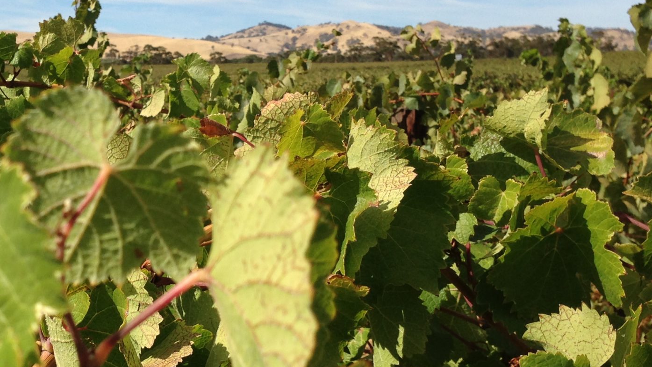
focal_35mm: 66
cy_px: 204
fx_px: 1141
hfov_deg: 30.9
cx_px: 105
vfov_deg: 18.2
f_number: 2.4
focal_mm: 4.13
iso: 50
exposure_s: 1/2088
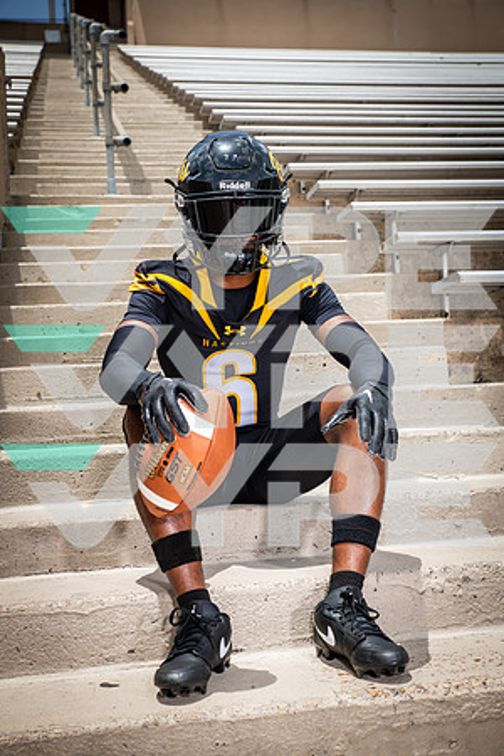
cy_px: 378
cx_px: 252
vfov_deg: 41.1
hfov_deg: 28.1
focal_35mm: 48
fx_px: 1008
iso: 100
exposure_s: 1/500
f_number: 7.1
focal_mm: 48
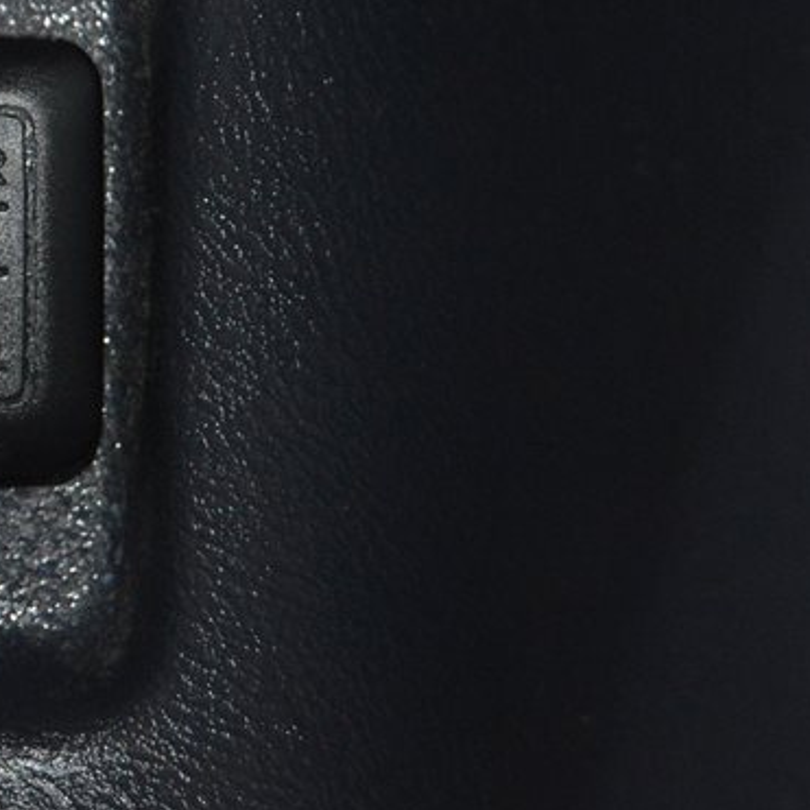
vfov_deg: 9.0
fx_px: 5114
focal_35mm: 193
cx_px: -68
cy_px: 132
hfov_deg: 9.0
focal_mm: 55
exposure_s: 1/60
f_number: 5.6
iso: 3200
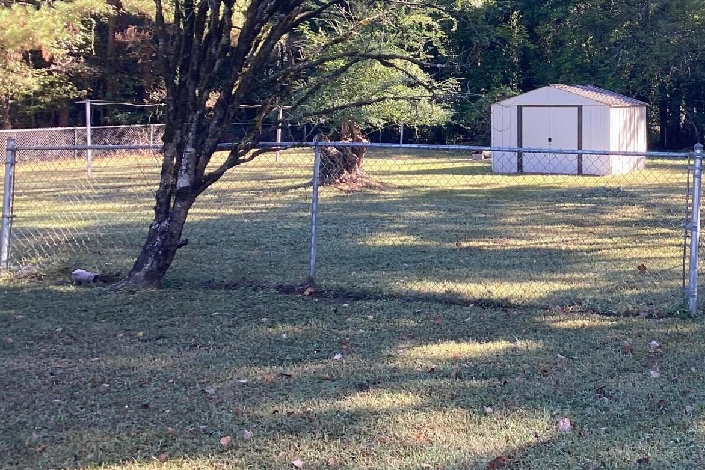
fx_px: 1077
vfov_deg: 24.4
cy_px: 137
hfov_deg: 35.0
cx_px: 571
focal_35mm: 55
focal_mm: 3.3
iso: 40
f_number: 2.4
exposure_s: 1/120
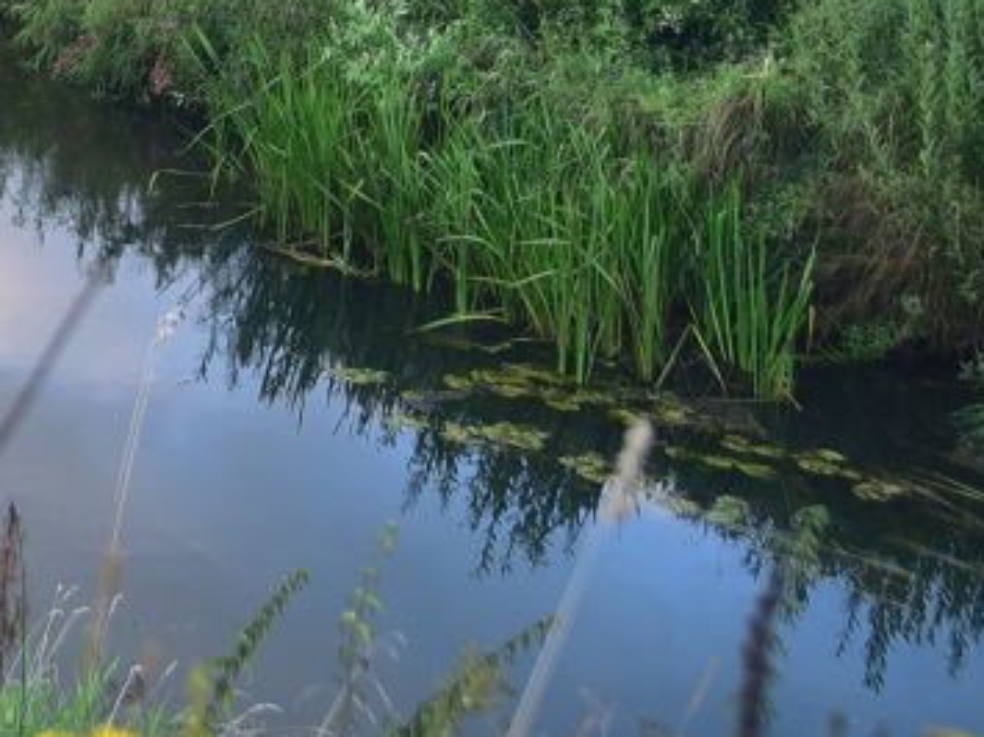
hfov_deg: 10.9
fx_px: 5001
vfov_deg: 8.3
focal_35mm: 176
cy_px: -226
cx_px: -349
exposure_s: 1/125
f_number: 2.8
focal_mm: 50
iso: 200
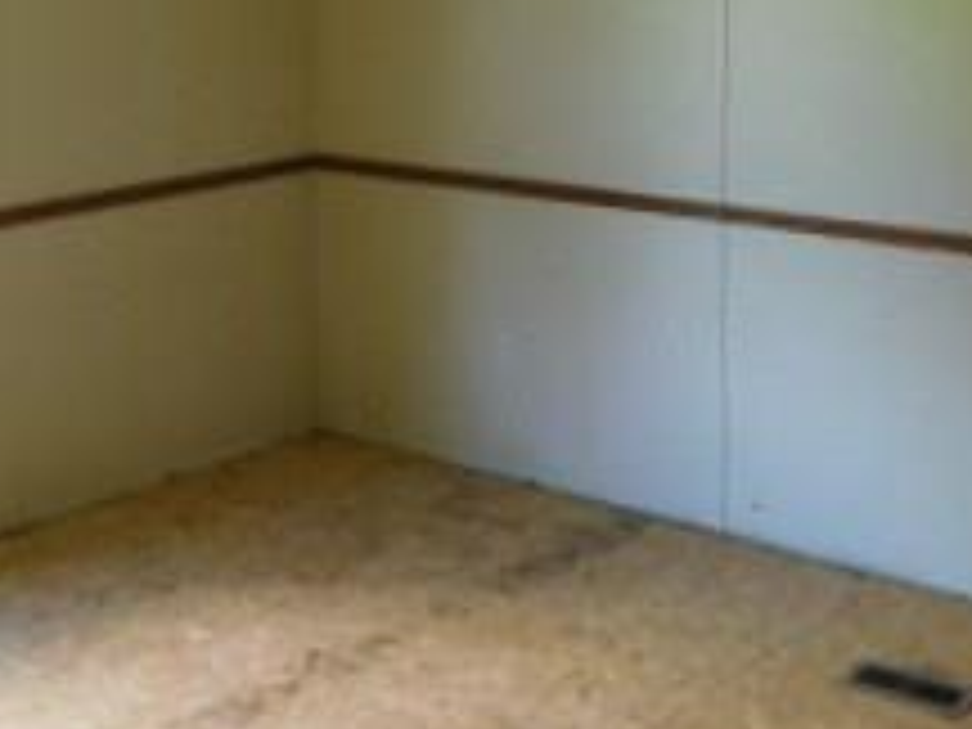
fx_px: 1909
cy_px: -76
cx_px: 212
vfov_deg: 20.6
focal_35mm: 68
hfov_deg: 28.0
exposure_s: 1/50
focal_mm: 4
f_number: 3
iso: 125
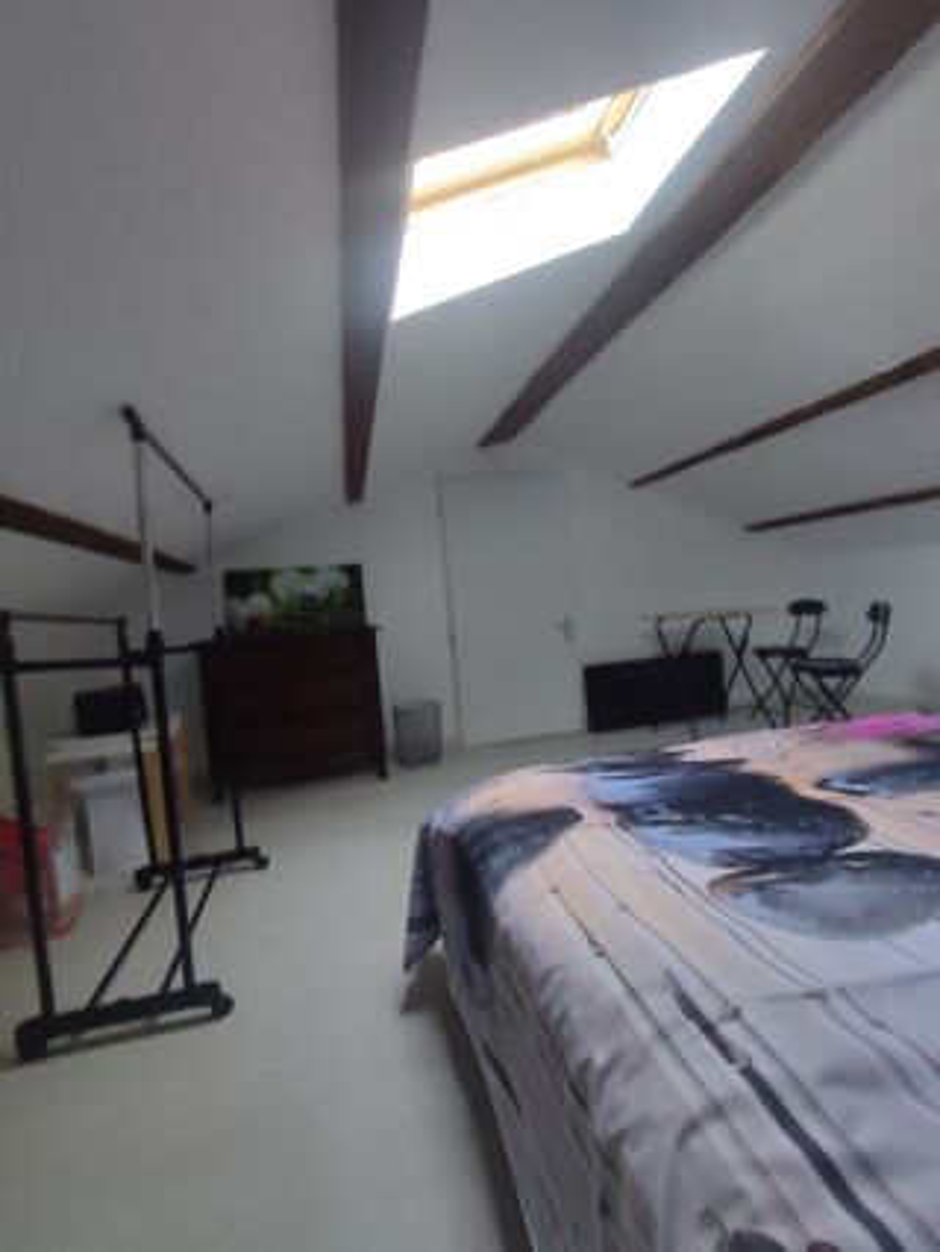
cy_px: 626
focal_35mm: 16
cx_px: 470
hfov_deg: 78.2
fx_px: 579
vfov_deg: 94.5
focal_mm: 1.65
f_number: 2.2
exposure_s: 1/33
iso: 198
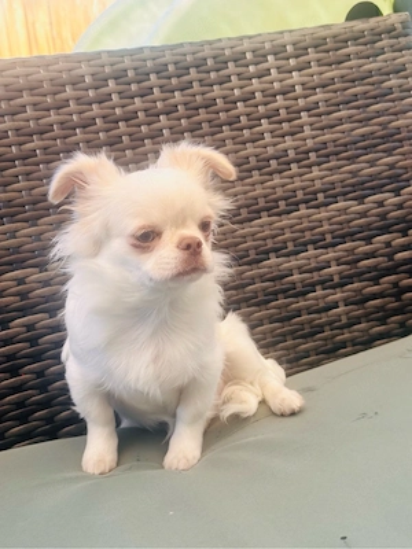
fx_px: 762
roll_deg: +5.3
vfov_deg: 39.7
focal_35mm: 48
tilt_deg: -15.0
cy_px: 274
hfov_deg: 30.3
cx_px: 206
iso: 64
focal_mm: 6.86
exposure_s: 1/836
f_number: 1.78
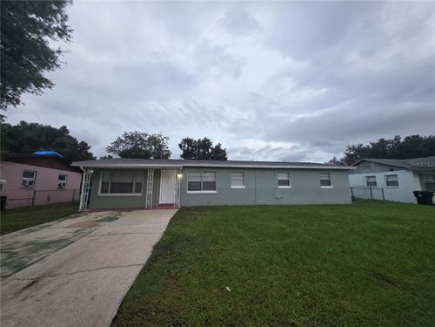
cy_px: 164
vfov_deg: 89.9
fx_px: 163
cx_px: 218
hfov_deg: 106.2
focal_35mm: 13
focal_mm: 2.2
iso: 100
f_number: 1.9
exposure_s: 1/120
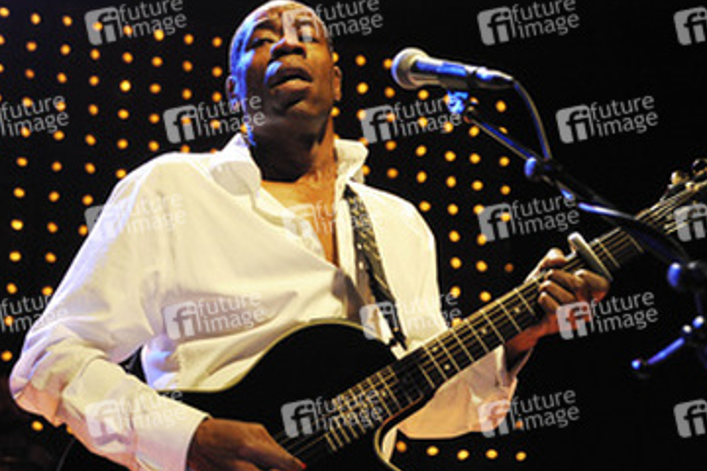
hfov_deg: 39.6
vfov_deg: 27.0
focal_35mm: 50
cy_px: 267
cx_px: 357
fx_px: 982
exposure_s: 1/125
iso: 1600
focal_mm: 40
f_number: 2.8
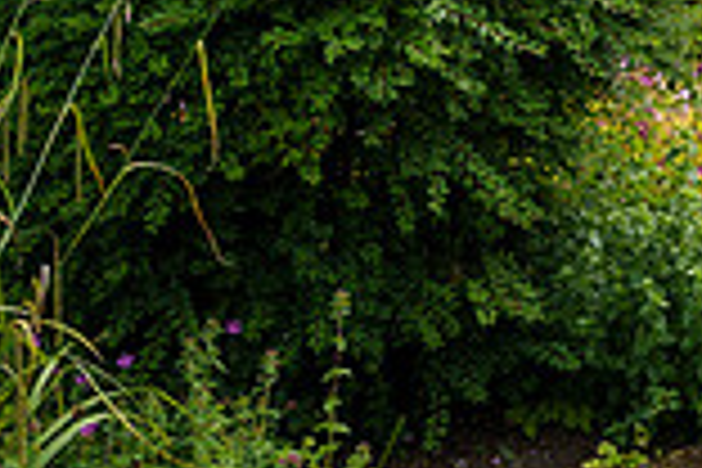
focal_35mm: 104
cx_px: 1242
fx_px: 2028
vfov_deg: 12.6
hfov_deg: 16.6
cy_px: -187
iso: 200
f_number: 3.5
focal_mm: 28
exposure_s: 1/1000
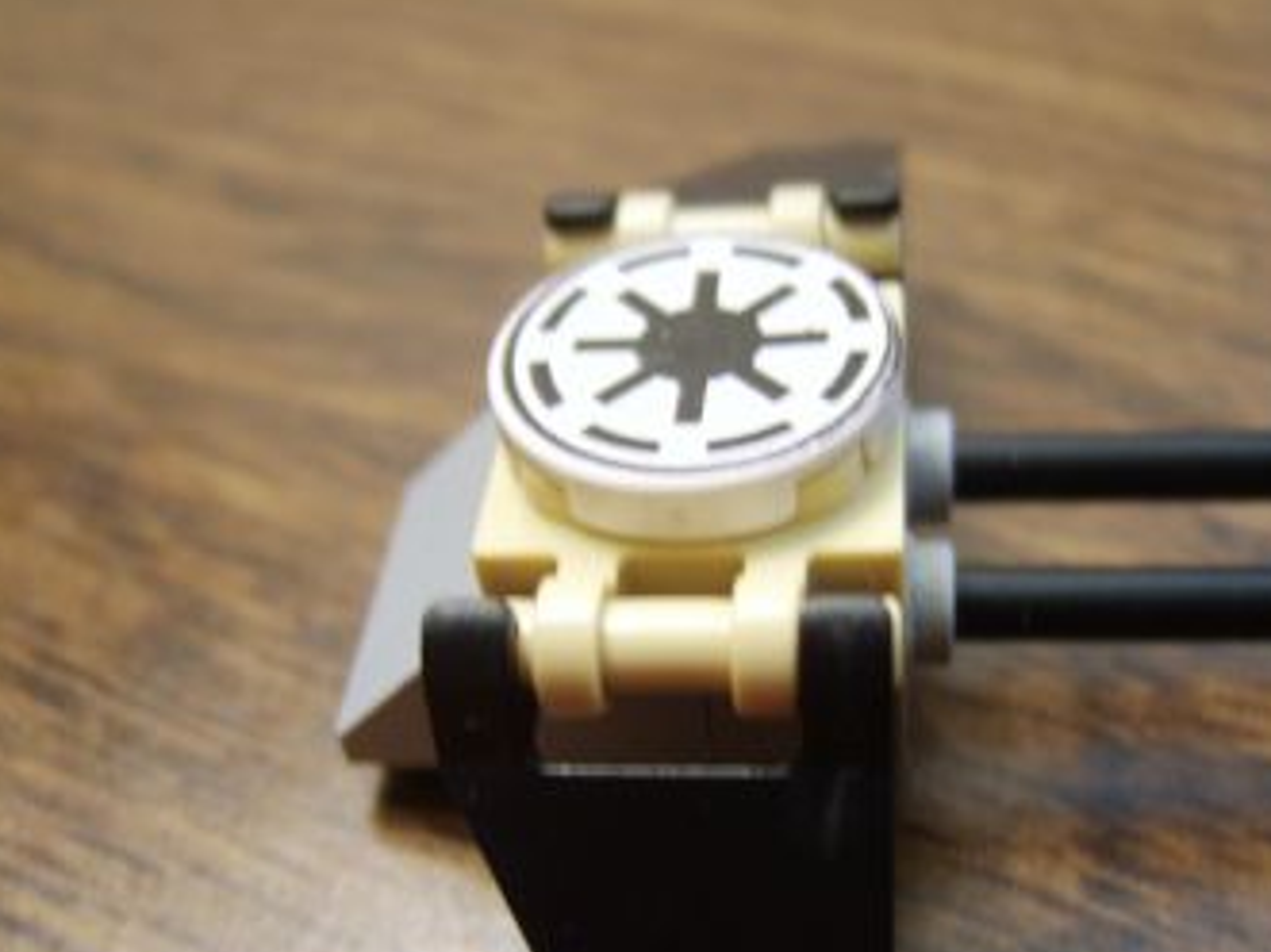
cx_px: 710
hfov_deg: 51.3
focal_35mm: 36
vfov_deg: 39.6
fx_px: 1321
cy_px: 522
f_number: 2.7
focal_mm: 8.13
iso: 71
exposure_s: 1/4
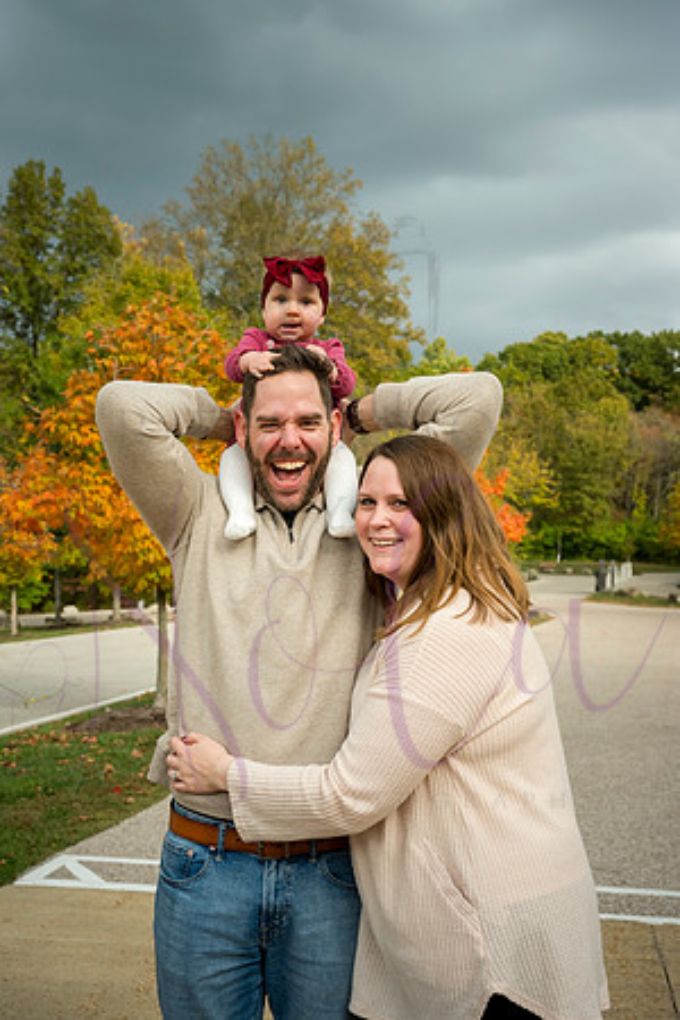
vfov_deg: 46.4
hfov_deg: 31.9
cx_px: 340
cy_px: 510
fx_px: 1190
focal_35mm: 42
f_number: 6.3
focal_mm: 42
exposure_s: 1/500
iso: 400
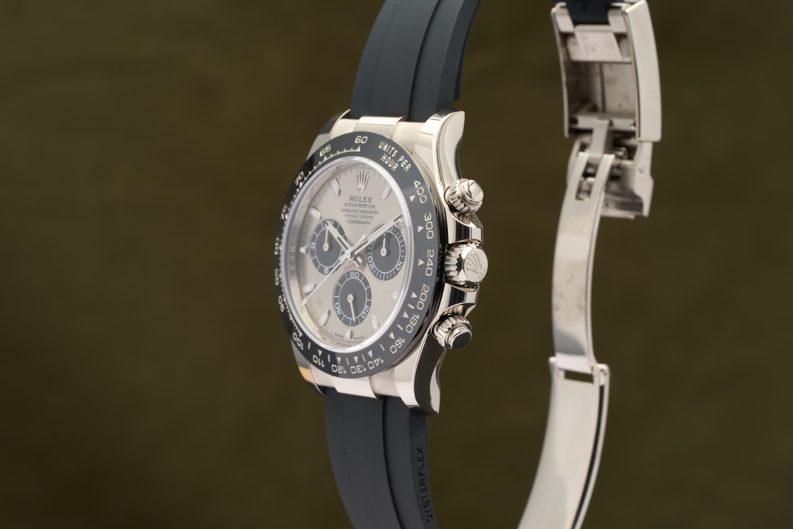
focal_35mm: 100
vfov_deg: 13.7
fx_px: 2203
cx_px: 396
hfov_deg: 20.4
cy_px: 264
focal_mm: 100
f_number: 16
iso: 160
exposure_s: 1/125
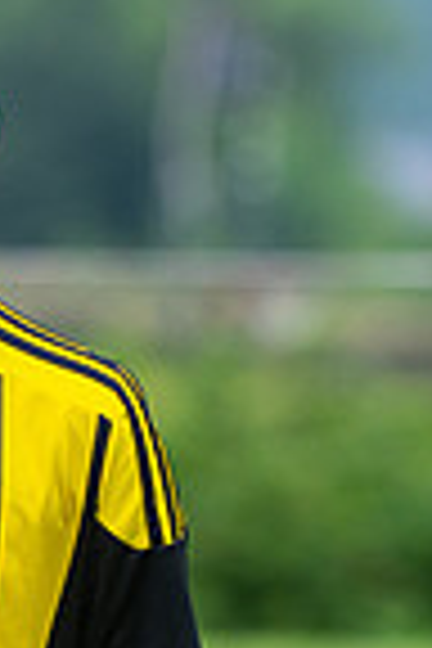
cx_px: -166
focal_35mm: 705
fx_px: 12689
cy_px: 814
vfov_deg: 2.9
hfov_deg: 1.9
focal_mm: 150
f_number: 4.5
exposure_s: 1/800
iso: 640
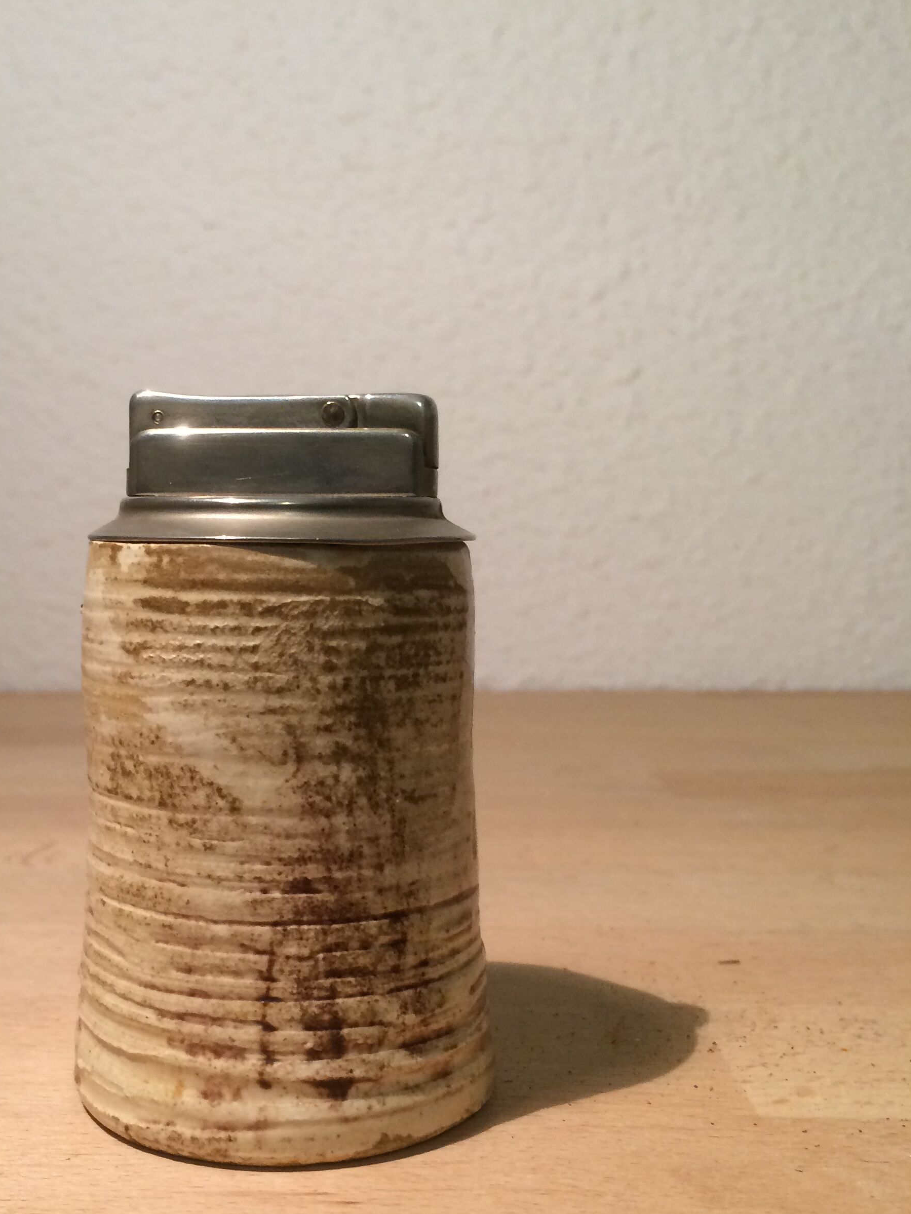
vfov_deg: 46.6
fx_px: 1403
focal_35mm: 40
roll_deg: +1.4
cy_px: 713
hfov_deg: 35.6
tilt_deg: -7.9
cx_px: 309
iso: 64
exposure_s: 1/33
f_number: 2.2
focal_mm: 4.15
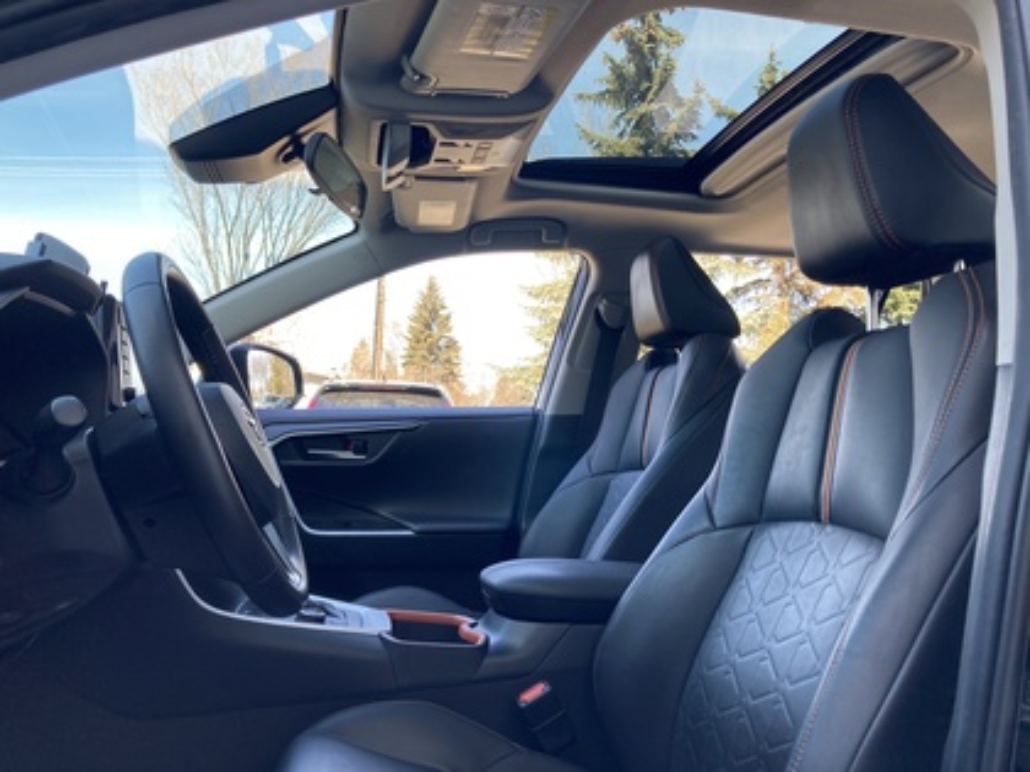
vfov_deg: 49.7
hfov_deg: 63.4
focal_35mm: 28
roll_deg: -2.1
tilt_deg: +3.5
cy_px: 386
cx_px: 515
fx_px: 833
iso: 25
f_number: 1.8
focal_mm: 3.99
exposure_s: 1/121
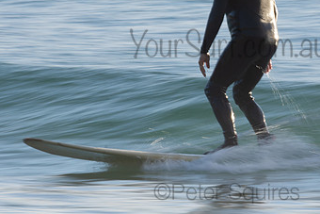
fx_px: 11391
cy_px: 35
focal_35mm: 1281
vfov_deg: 1.1
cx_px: 227
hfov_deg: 1.6
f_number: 20
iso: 100
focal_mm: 500
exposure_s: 1/25
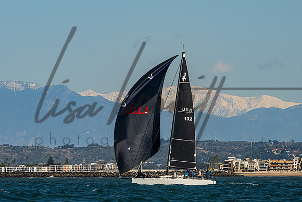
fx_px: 2655
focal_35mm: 316
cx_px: 137
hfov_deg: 6.5
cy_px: 74
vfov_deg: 4.3
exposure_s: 1/3200
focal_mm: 230
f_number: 8
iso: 400
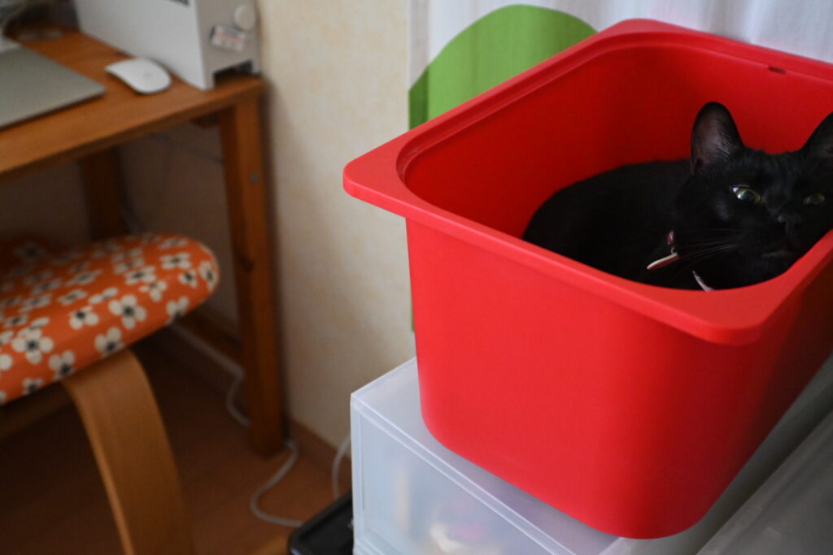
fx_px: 972
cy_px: 278
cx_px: 416
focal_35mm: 42
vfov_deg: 31.9
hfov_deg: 46.4
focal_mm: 28
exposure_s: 1/60
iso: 4000
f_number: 2.8
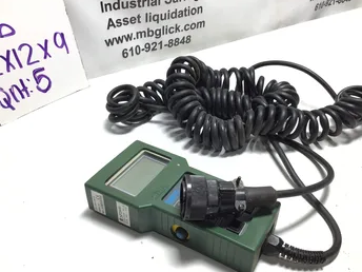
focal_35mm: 36
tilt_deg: -37.6
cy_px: 152
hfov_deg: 51.2
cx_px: 206
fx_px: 376
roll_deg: -0.8
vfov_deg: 39.6
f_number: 2.4
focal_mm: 3.3
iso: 25
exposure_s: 1/60
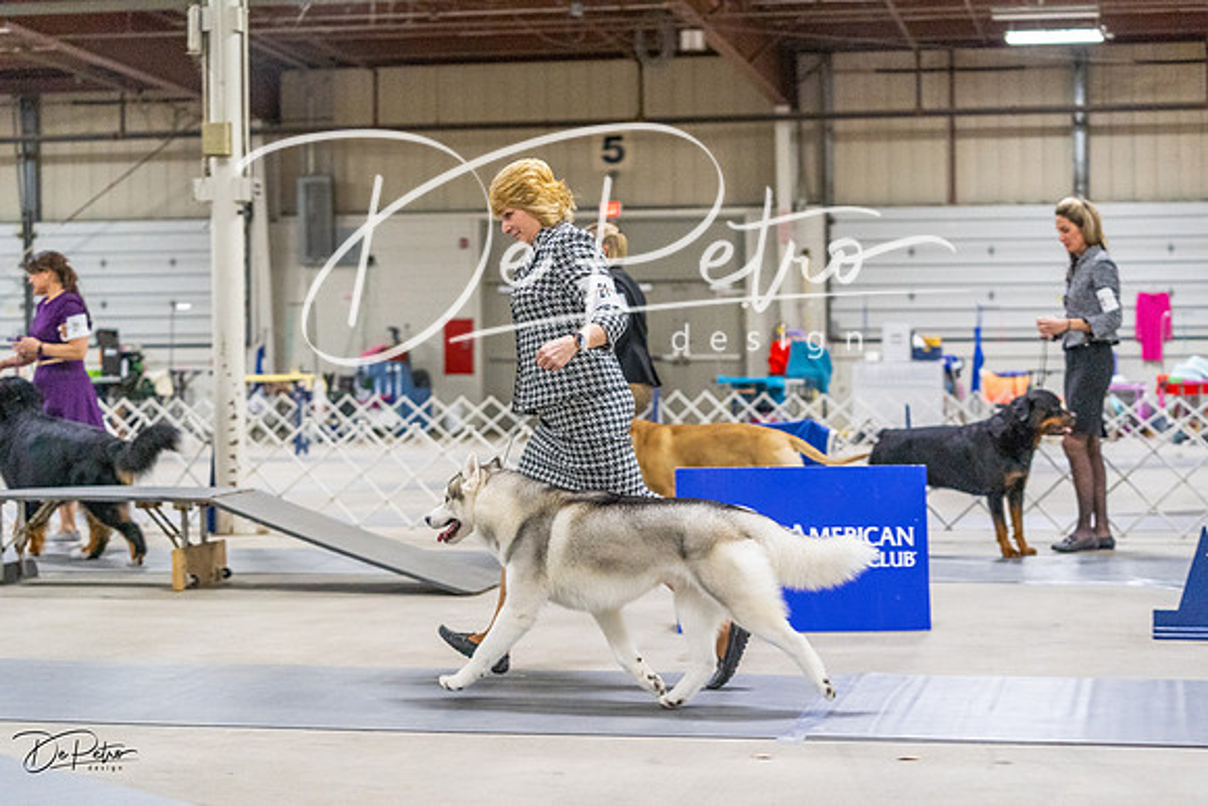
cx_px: 604
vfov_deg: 19.5
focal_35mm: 70
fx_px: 2349
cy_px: 403
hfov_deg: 28.8
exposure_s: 1/320
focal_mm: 70
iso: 6400
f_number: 3.2
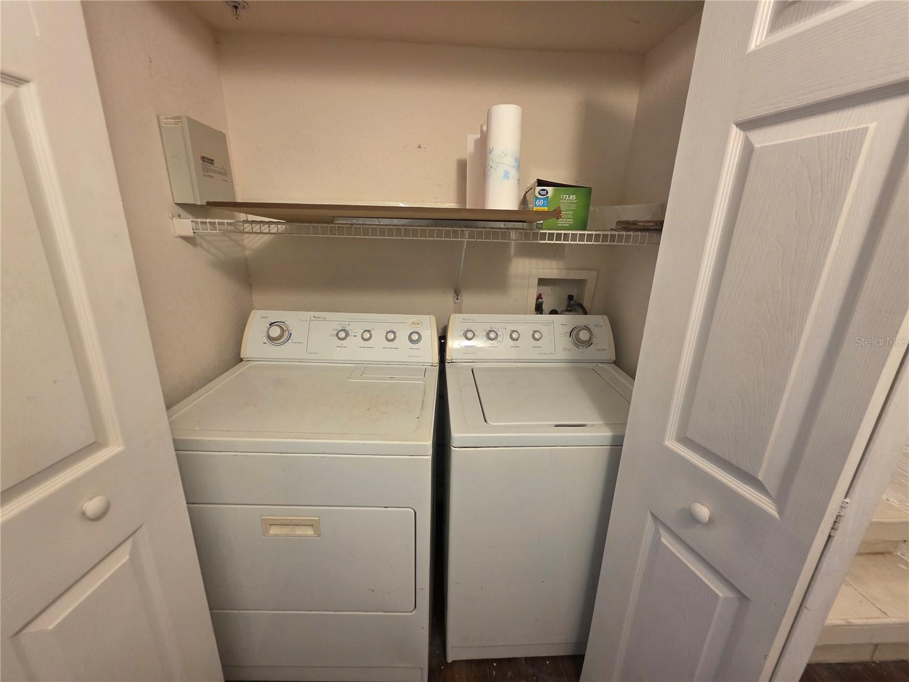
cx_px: 454
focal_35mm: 13
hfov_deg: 106.2
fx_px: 341
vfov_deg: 89.9
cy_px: 341
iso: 400
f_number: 1.9
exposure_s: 1/60
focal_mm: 2.2
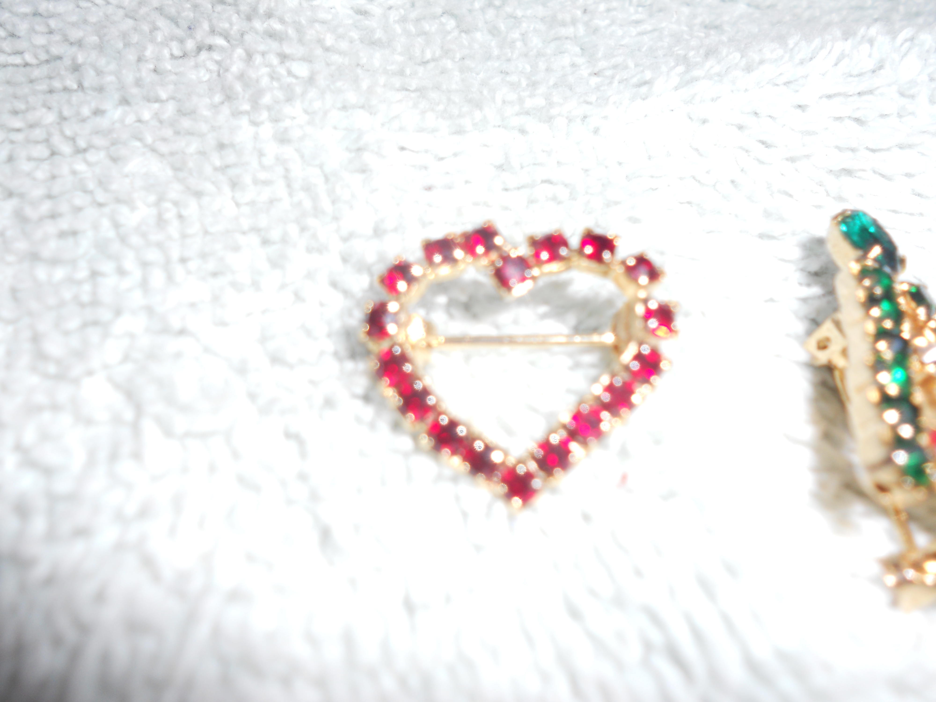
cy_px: 351
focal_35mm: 32
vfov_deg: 44.2
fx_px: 865
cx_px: 468
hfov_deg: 56.8
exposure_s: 1/25
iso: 80
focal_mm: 5.8
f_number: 8.8
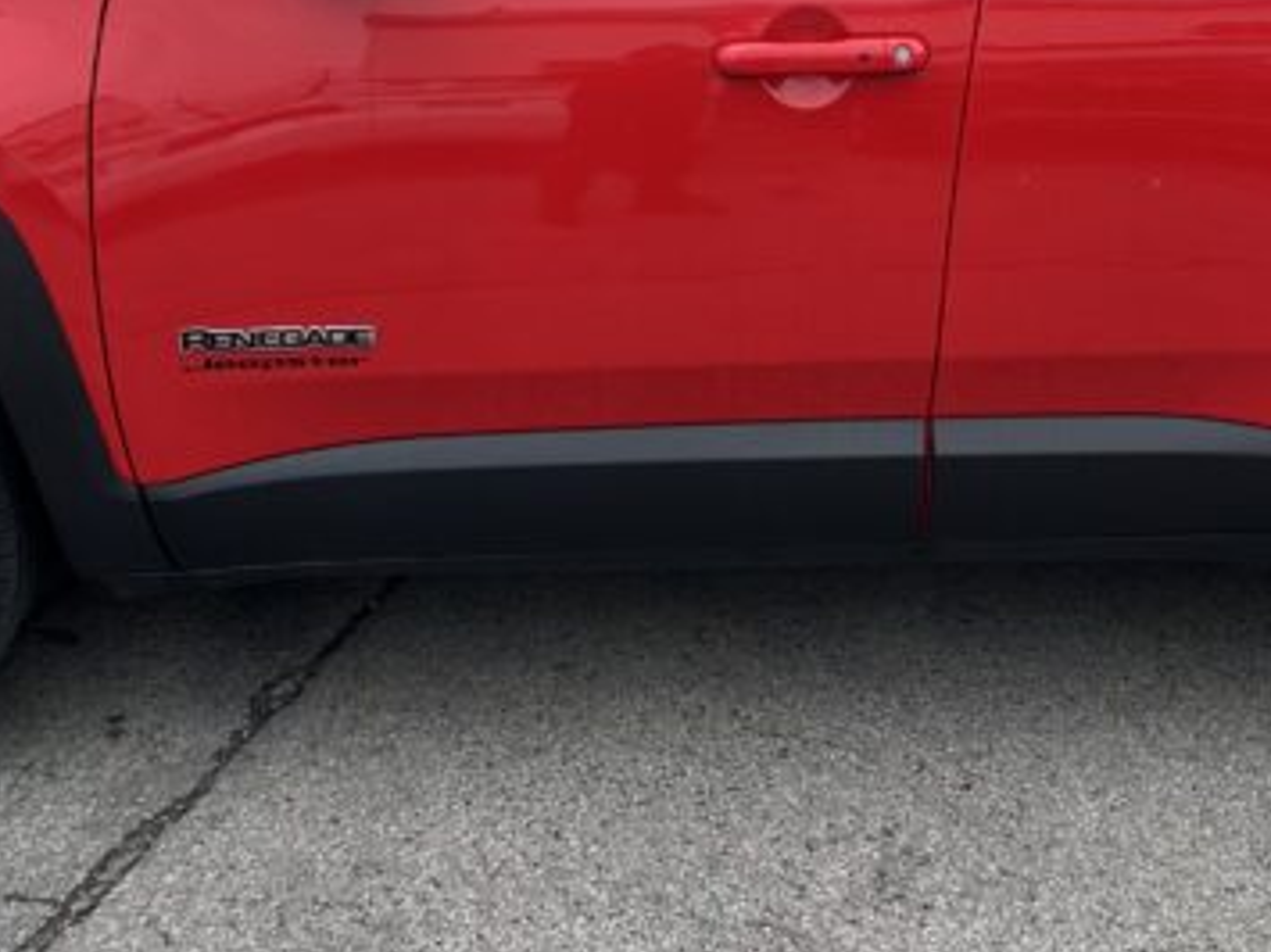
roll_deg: -1.2
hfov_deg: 26.0
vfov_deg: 18.9
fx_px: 2753
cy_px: -68
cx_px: 644
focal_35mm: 75
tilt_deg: -10.9
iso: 50
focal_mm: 5.7
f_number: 1.5
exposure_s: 1/2165
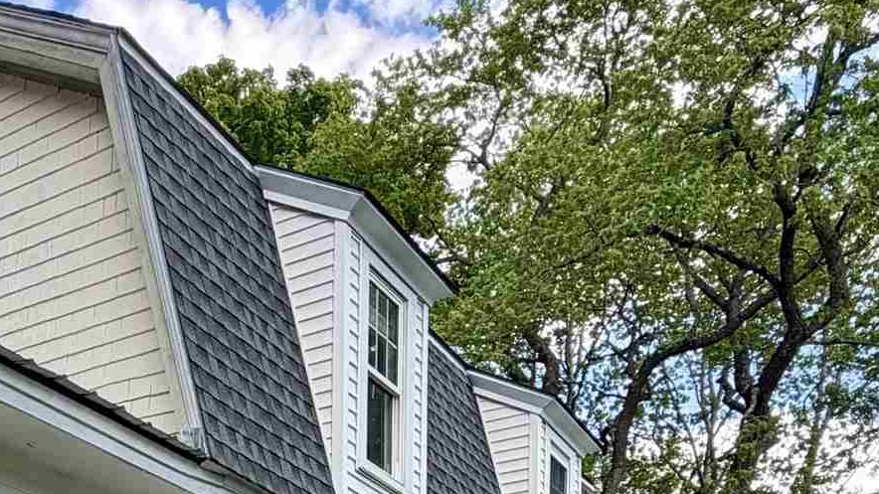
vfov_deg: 18.6
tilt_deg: +1.0
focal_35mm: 53
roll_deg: -1.7
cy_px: 838
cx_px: 22
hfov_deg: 35.8
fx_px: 1235
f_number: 2.2
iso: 64
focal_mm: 2.22
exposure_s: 1/502
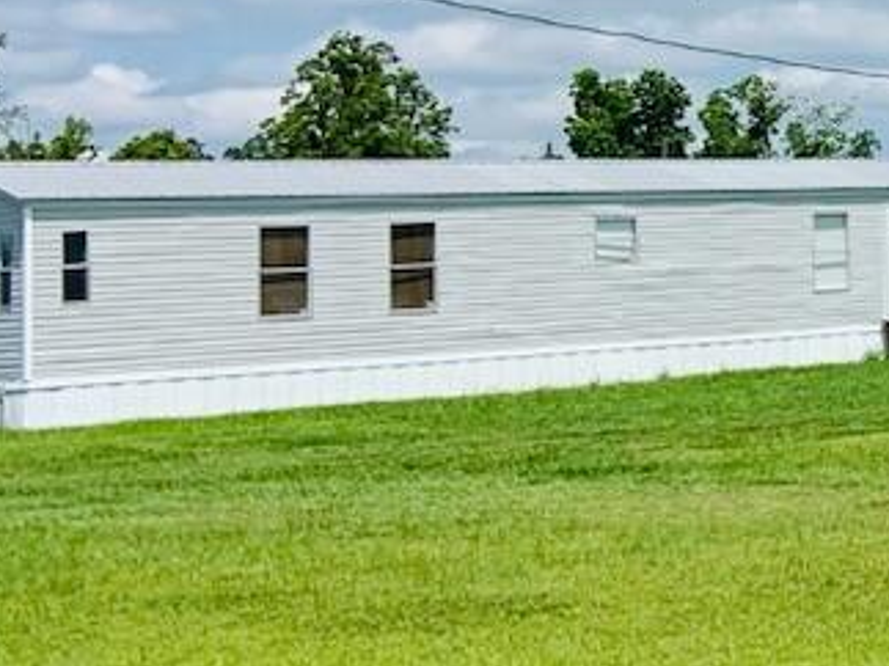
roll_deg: +2.6
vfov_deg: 14.2
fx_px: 2644
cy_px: 96
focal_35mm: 103
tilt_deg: +4.2
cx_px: 1437
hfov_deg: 16.8
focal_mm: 4.25
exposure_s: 1/3788
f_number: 1.8
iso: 25
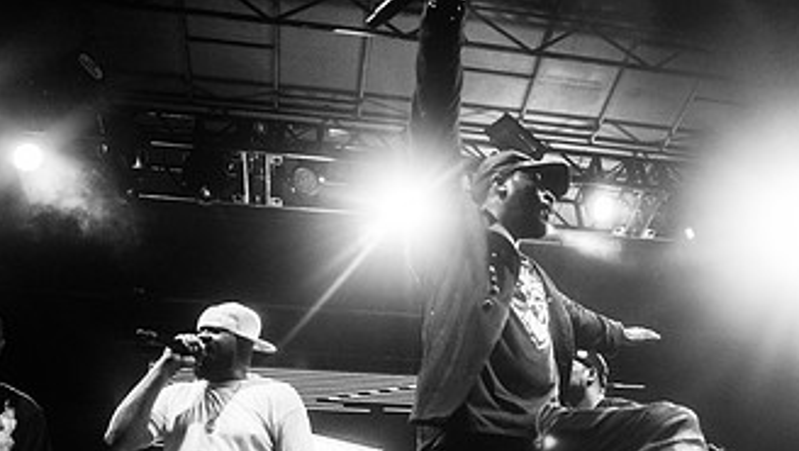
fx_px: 784
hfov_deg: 53.7
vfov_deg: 31.6
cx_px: 470
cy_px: 328
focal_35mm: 37
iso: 2000
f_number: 3.5
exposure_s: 1/250
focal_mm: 20
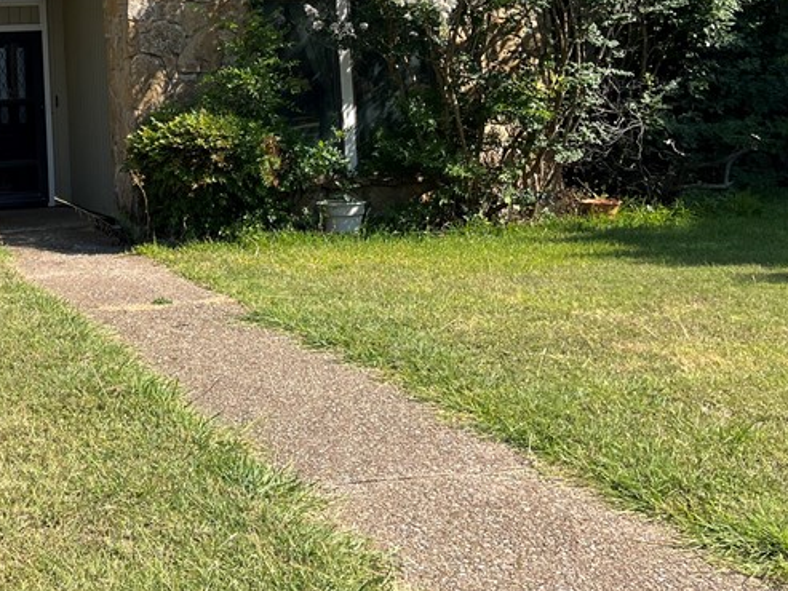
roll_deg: +2.6
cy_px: 34
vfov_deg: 26.0
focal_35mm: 54
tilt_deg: +4.0
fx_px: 1230
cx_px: 77
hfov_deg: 33.6
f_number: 1.6
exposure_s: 1/2358
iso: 50
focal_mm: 5.1
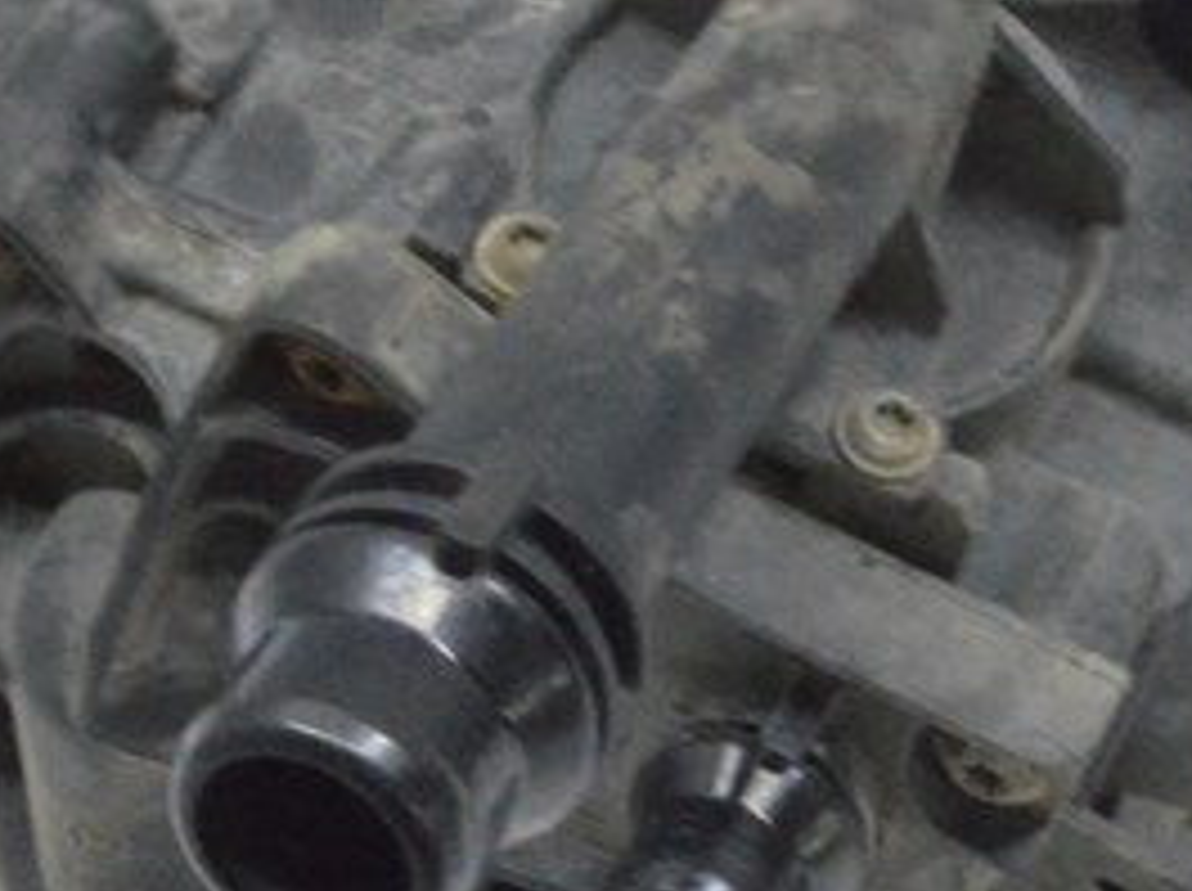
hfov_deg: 13.6
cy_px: 448
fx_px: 4986
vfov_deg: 10.2
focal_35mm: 145
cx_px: 603
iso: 6400
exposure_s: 1/15
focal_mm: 26
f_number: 20
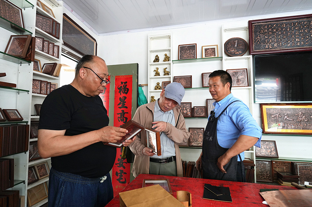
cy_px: 104
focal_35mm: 21
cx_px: 156
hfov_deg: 81.2
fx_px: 182
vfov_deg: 59.5
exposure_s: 1/160
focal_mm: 21
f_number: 4
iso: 1600
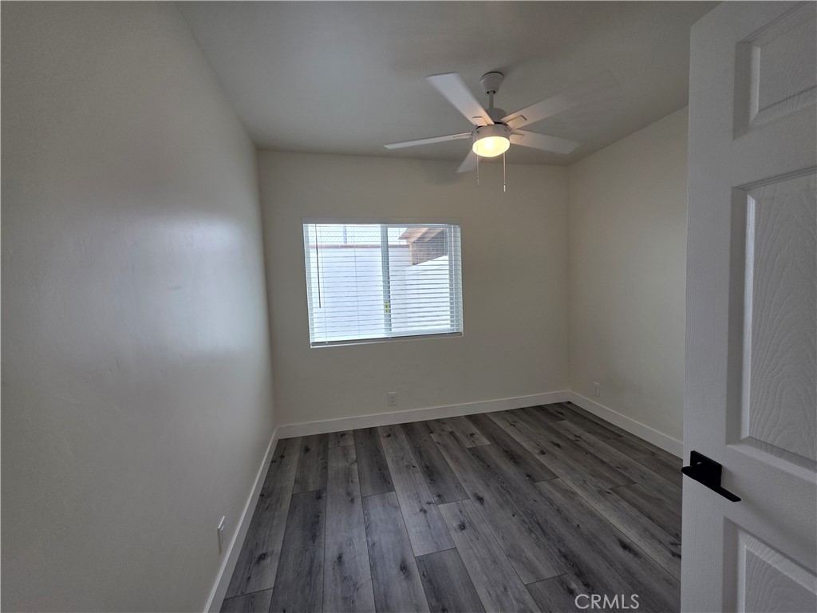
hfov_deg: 106.2
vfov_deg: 89.9
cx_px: 408
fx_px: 307
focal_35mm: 13
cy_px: 306
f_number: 1.9
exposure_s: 1/120
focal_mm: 2.2
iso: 50
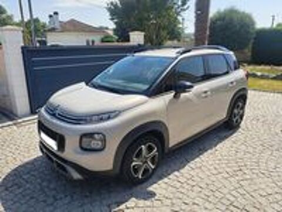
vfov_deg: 56.8
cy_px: 106
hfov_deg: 71.6
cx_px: 141
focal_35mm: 24
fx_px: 196
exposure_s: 1/1261
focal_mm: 5.23
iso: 50
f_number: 1.8
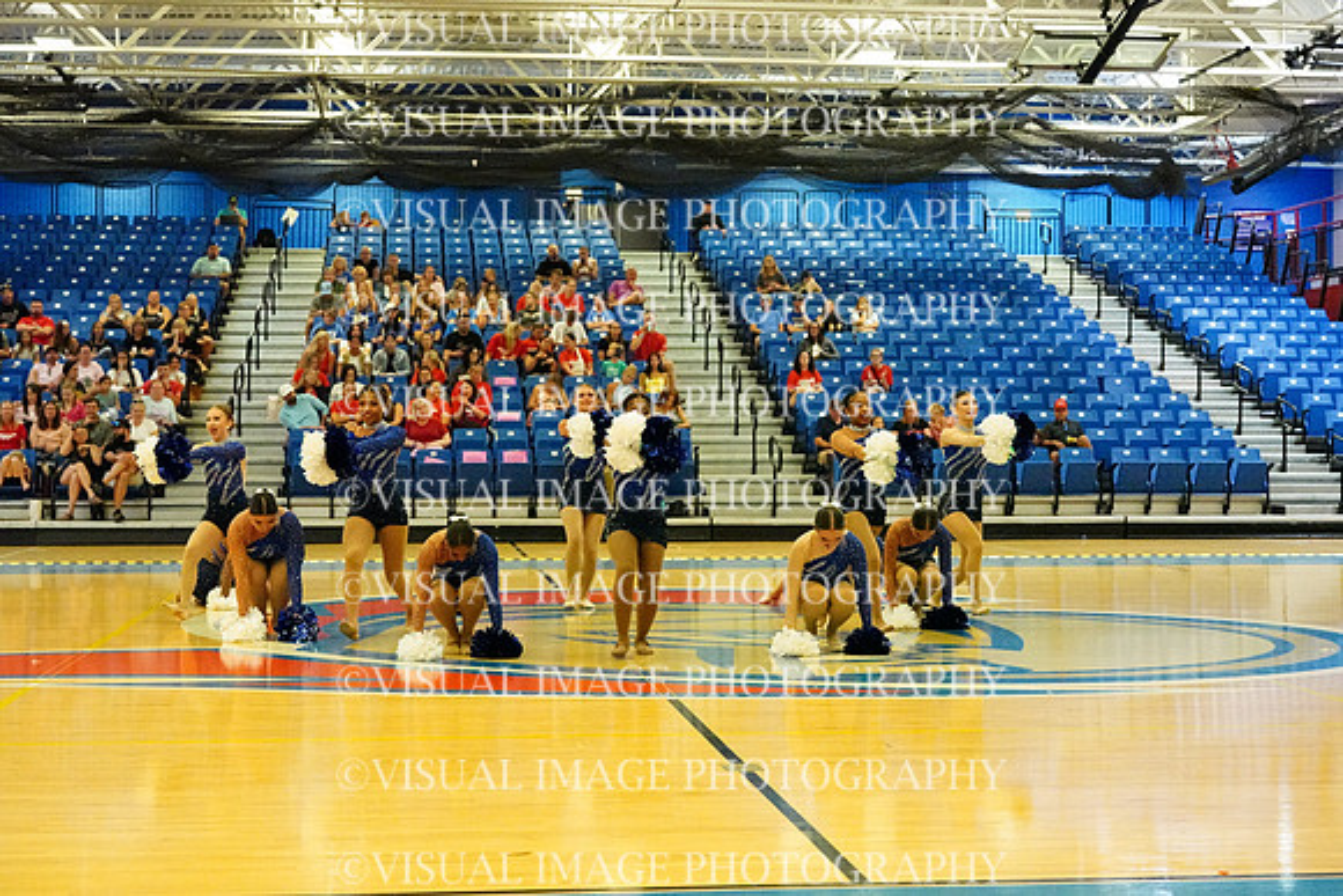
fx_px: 2201
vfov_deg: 23.0
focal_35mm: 59
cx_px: 672
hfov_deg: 33.9
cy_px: 448
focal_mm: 59
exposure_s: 1/1000
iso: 25600
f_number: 4
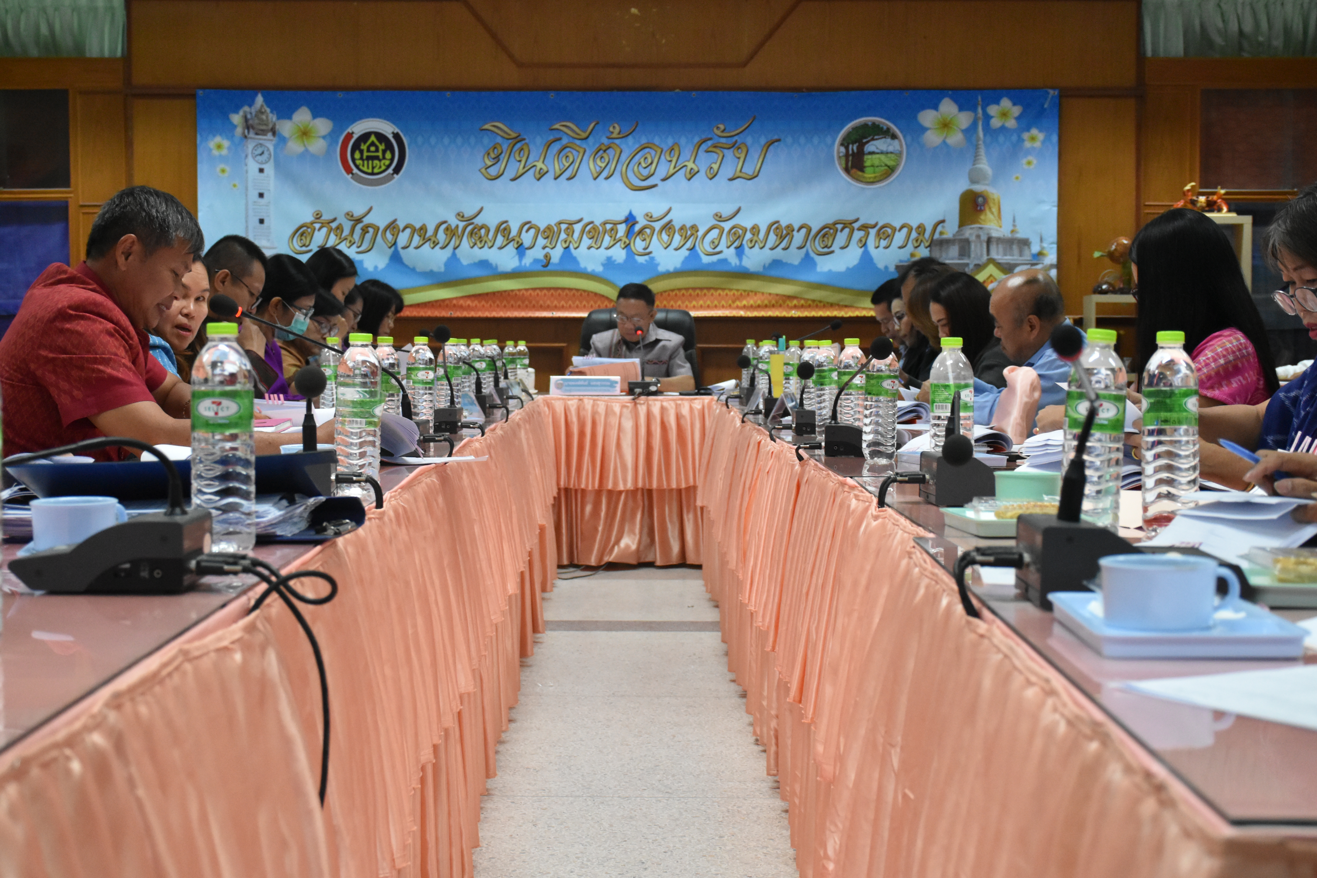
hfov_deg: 33.4
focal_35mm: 60
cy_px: 439
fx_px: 2195
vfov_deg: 22.6
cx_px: 658
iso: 3200
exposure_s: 1/160
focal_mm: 40
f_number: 6.3
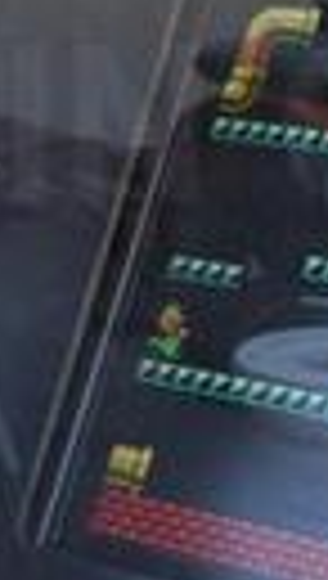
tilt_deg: -13.8
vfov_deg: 19.6
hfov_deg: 10.8
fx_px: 1662
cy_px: 121
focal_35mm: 108
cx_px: 514
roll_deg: -0.2
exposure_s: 1/243
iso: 125
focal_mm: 6.76
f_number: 1.78
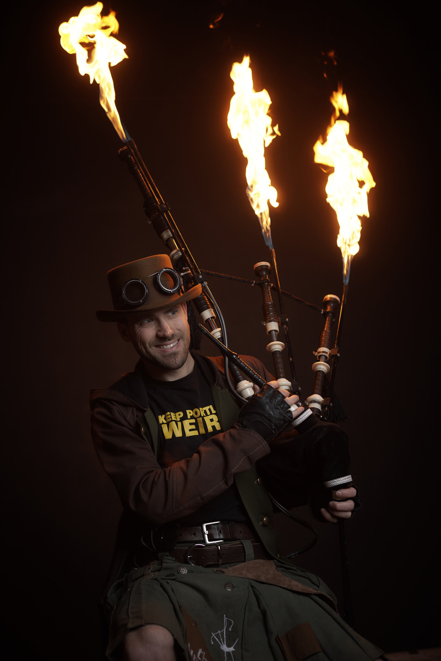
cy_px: 330
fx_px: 918
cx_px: 220
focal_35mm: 50
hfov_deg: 27.0
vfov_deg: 39.6
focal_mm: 50
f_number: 2.8
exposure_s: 1/125
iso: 80
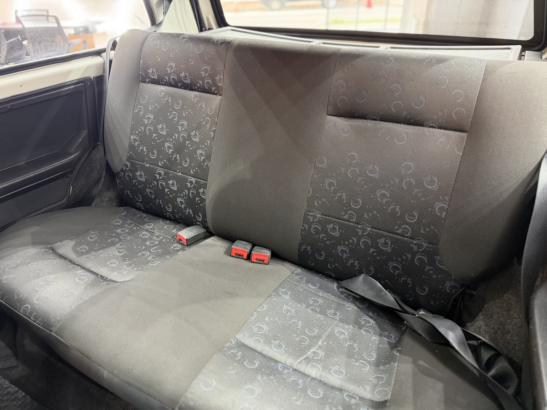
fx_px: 379
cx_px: 274
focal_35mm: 24
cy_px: 205
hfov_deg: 71.6
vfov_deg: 56.8
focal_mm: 6.76
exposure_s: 1/40
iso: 1000
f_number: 1.78
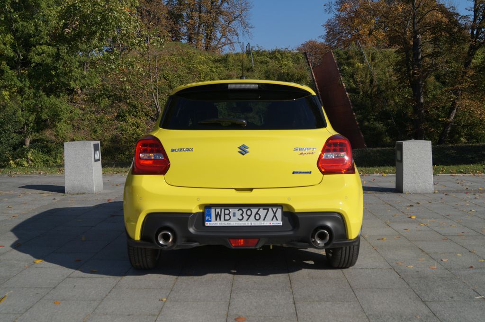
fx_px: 525
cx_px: 242
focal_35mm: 39
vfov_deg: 34.1
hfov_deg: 49.6
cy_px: 161
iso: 100
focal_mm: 26
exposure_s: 1/1250
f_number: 5.6
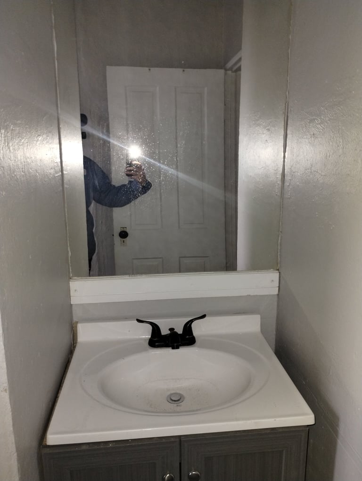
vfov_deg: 63.4
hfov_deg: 49.9
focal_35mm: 28
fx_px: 389
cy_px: 240
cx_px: 181
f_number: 1.8
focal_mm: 4.27
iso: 500
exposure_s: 1/30
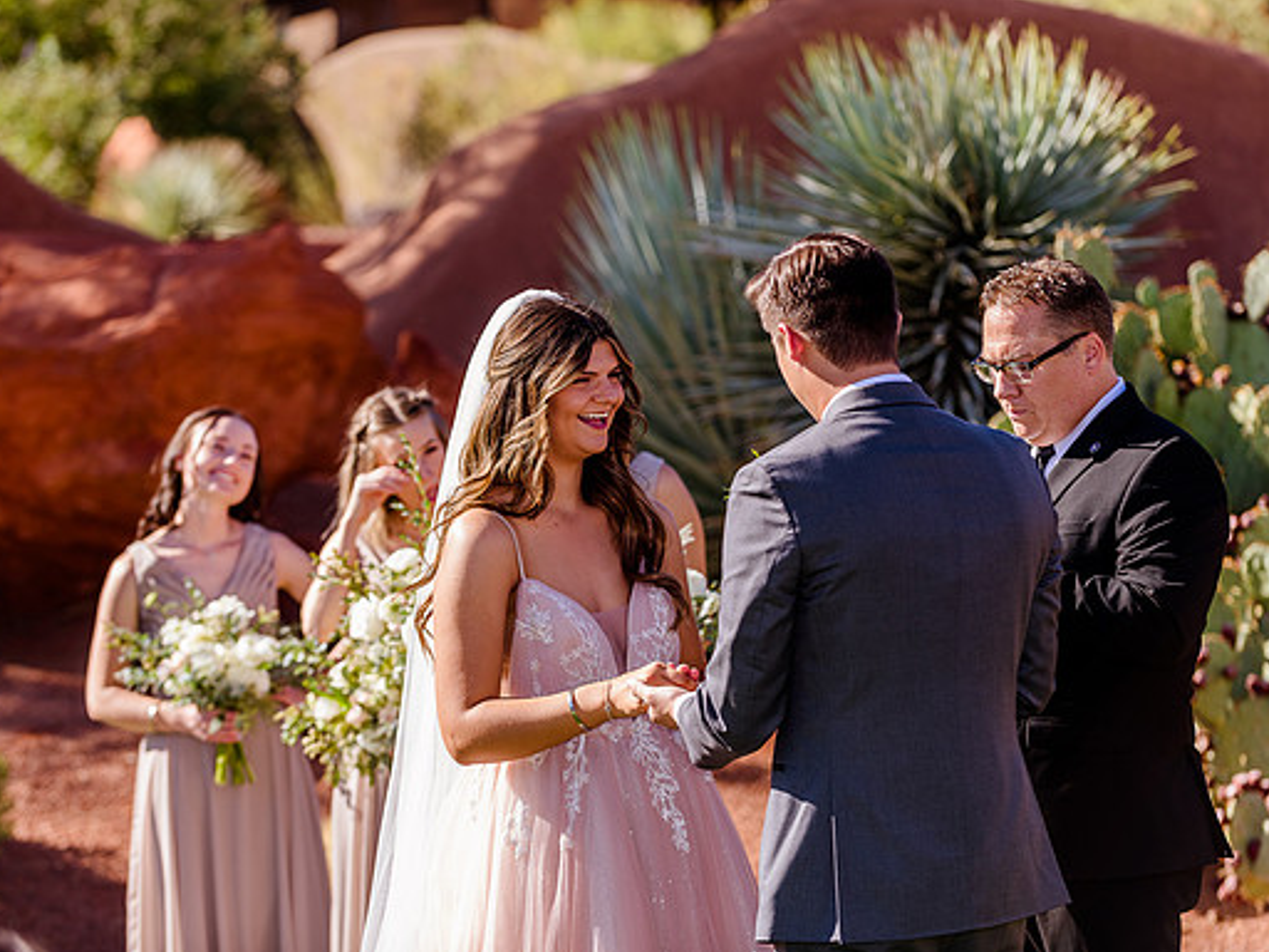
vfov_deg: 10.1
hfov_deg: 13.4
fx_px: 5389
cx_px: 682
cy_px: 477
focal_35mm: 147
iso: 200
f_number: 3.5
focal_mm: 135
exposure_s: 1/800
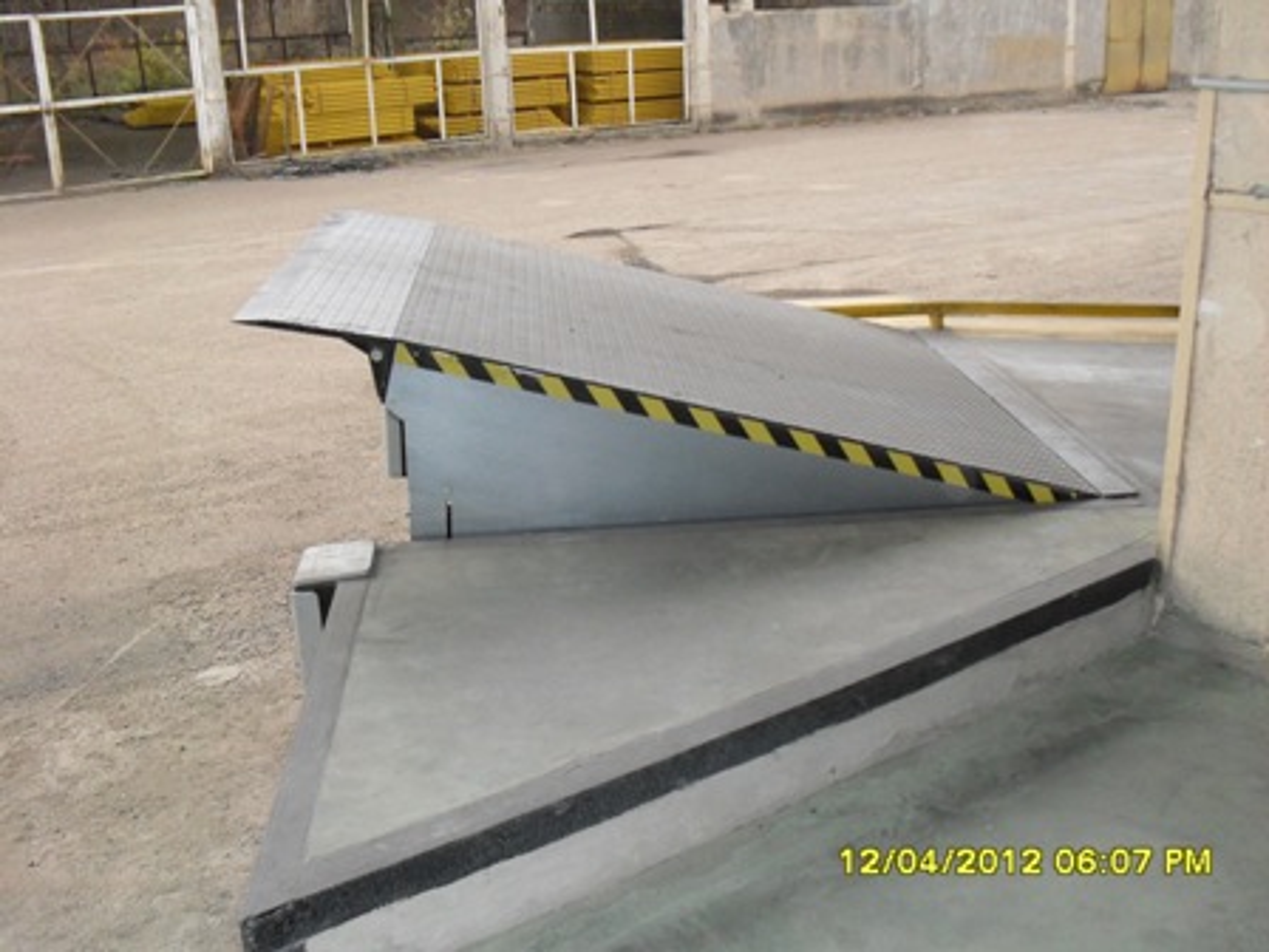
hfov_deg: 49.0
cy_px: 476
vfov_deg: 37.7
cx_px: 634
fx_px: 1393
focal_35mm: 38
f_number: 2.8
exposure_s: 1/45
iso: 200
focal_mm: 6.3
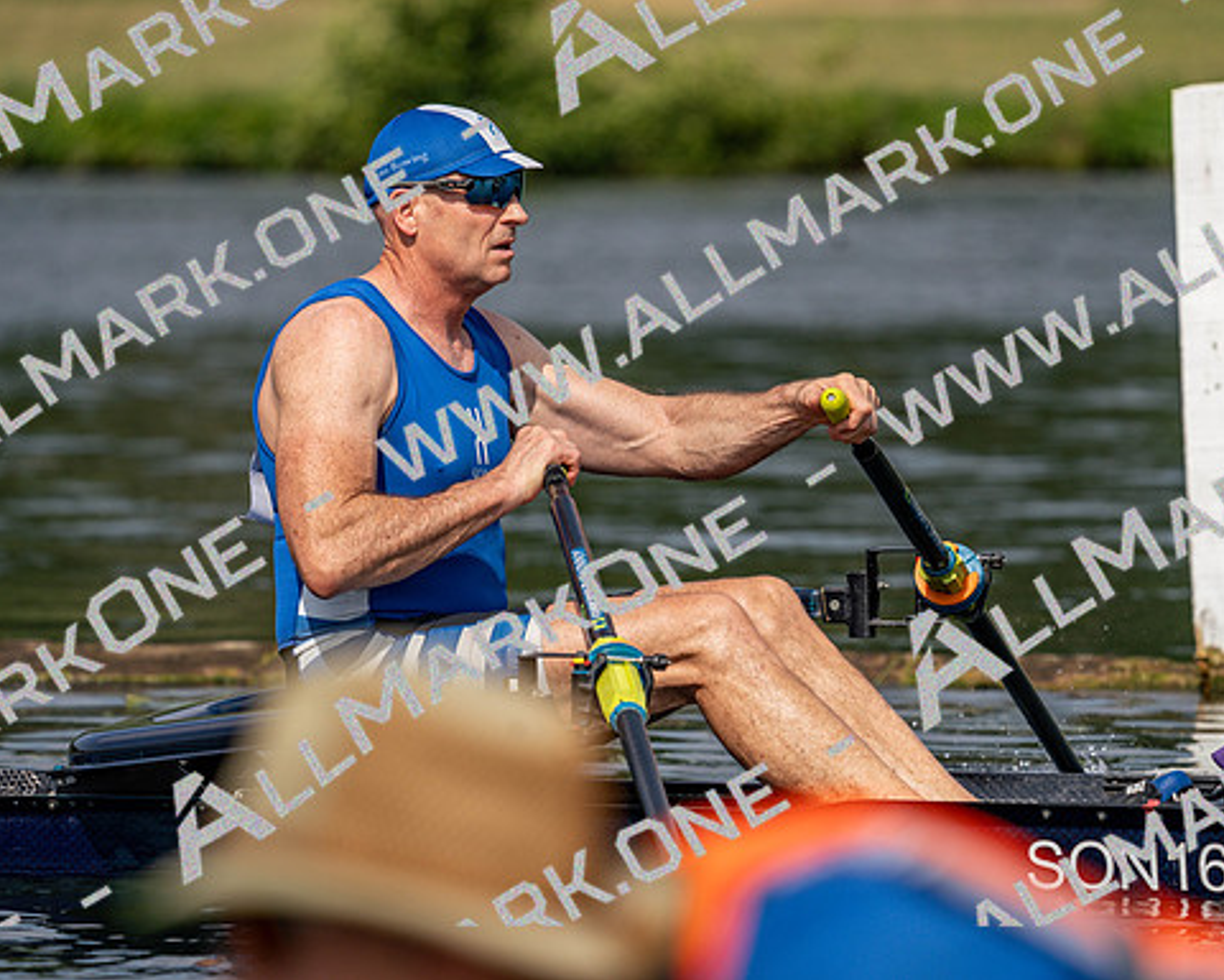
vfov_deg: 3.6
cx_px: 691
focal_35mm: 433
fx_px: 15686
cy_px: 489
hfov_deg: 4.5
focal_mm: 382
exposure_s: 1/1600
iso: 160
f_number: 6.3
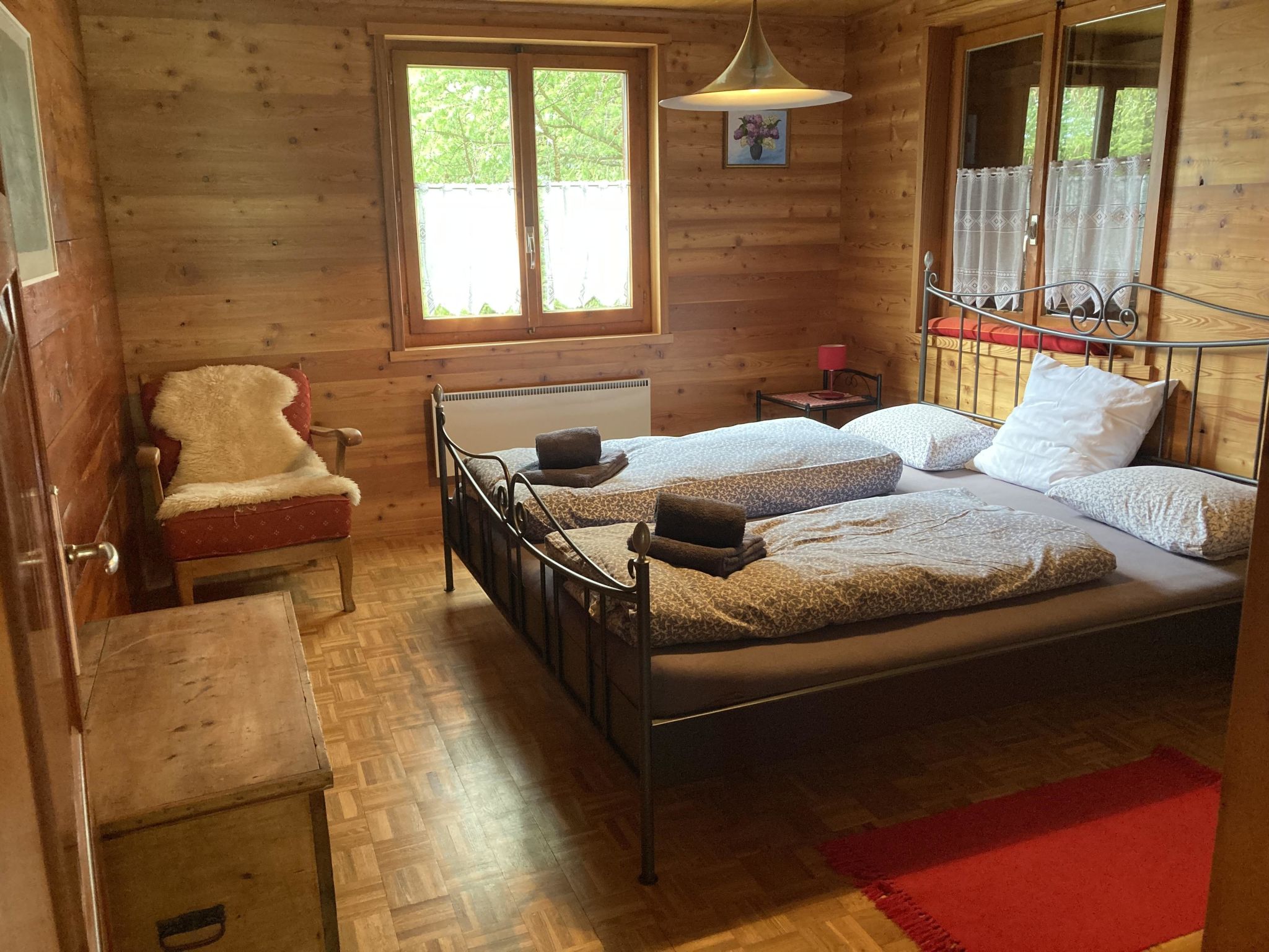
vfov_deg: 49.7
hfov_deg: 63.4
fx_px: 1026
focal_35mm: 28
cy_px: 476
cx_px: 634
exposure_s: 1/50
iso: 250
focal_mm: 3.99
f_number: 1.8
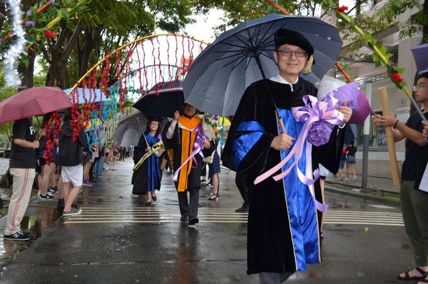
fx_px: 463
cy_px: 142
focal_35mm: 39
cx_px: 214
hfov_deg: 49.6
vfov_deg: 34.1
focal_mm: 26
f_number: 4.2
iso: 280
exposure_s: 1/125
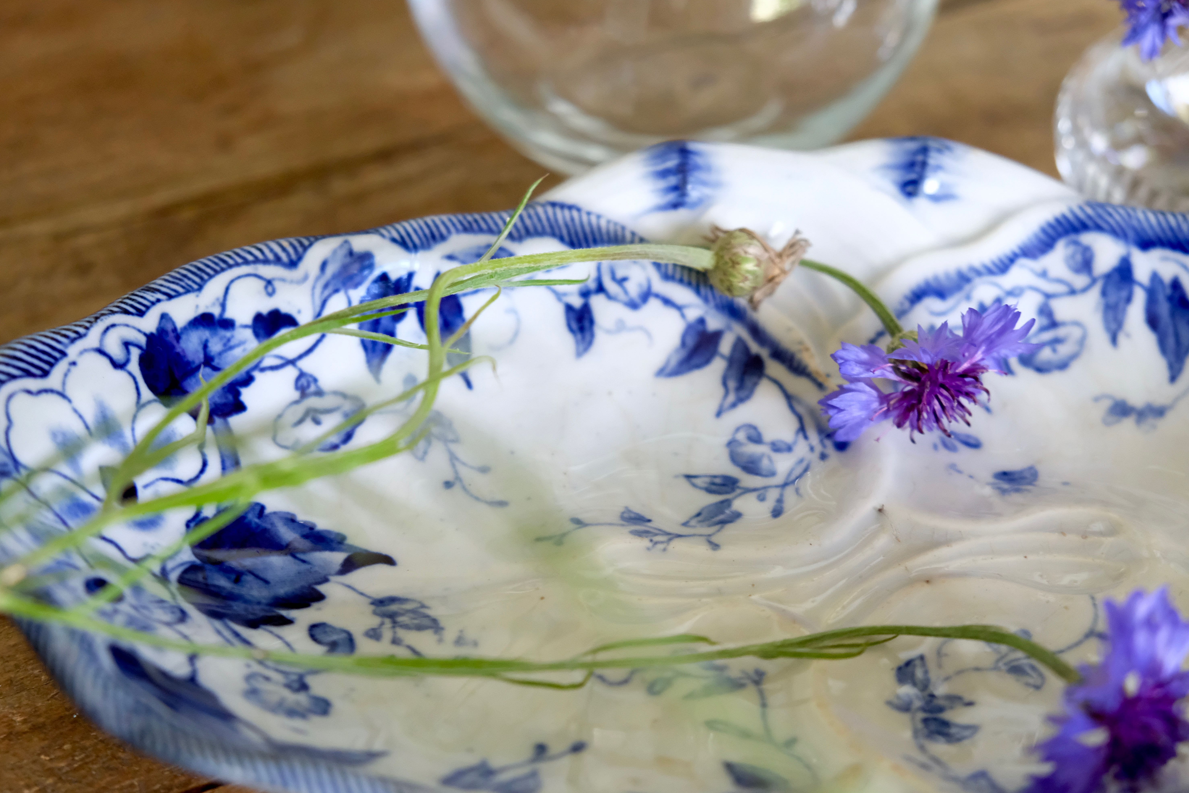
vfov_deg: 24.6
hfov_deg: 36.2
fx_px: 1816
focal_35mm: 55
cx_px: 589
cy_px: 395
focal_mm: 35.8
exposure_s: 1/60
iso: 4000
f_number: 4
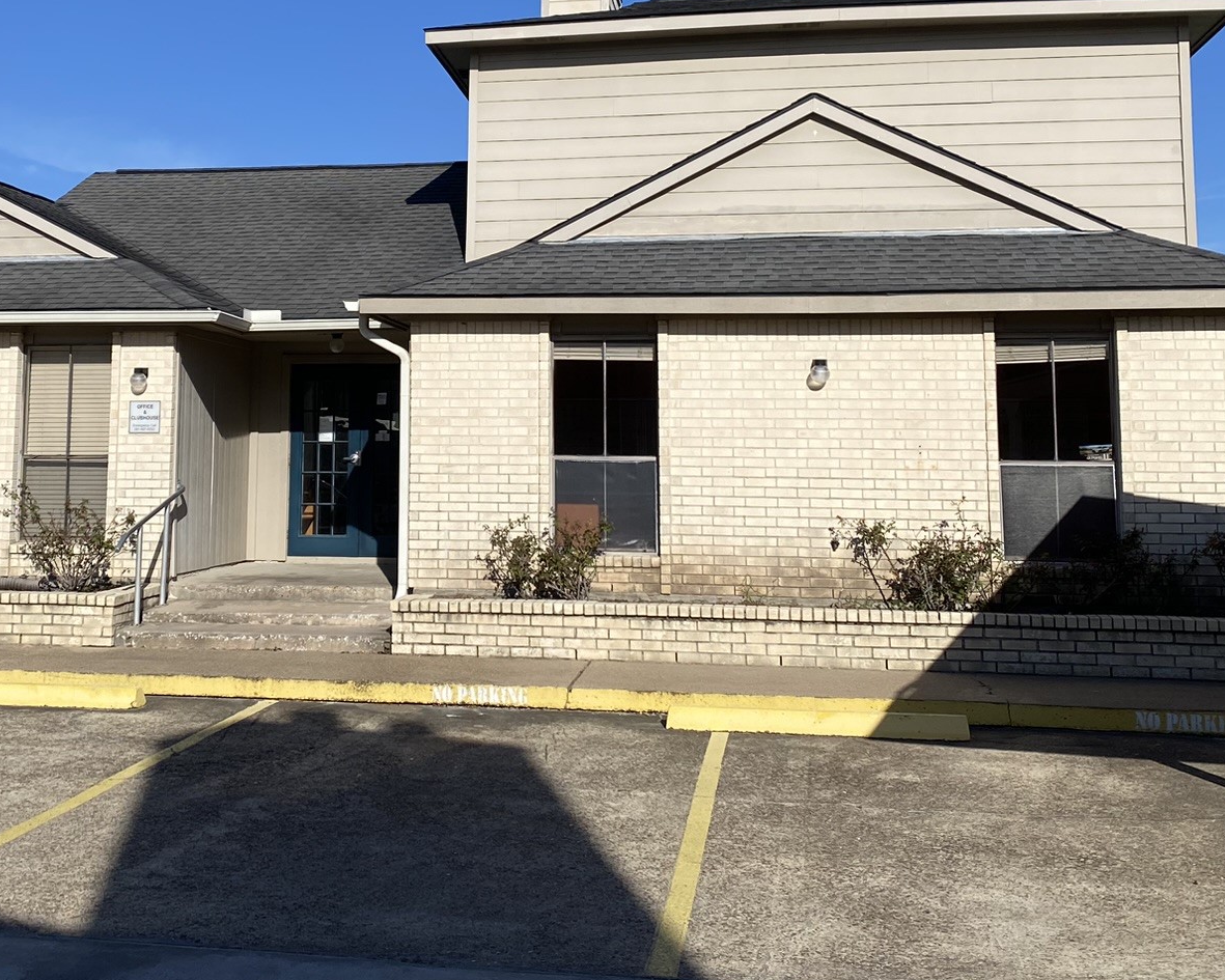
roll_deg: -1.0
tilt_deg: +5.3
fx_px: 1595
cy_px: 307
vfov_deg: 33.8
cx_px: 460
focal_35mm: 44
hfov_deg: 41.7
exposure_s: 1/5025
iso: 32
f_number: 1.8
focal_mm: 4.25
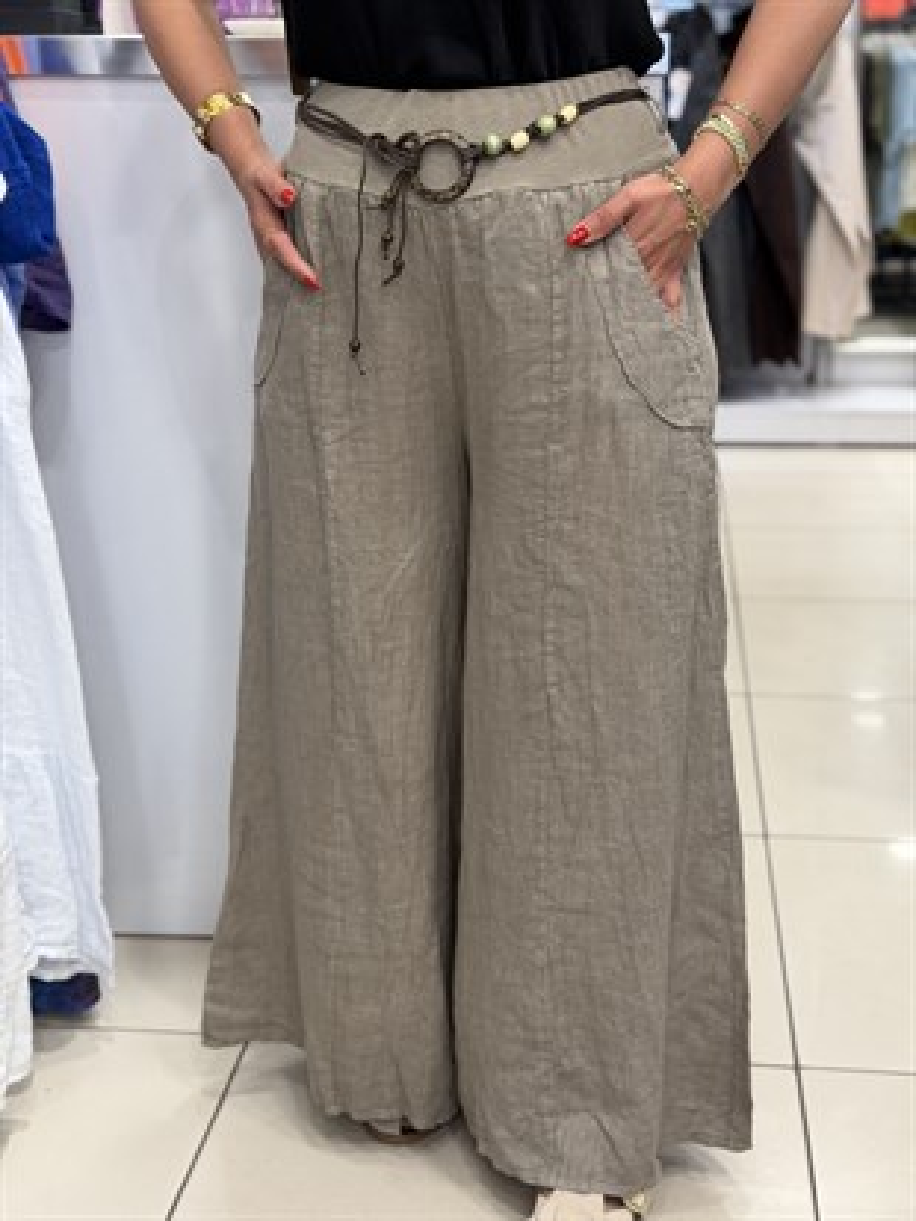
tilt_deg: -16.4
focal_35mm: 48
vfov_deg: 39.6
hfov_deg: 30.3
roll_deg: -0.2
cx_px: 458
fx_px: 1693
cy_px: 610
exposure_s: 1/100
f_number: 1.78
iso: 100
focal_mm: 6.76
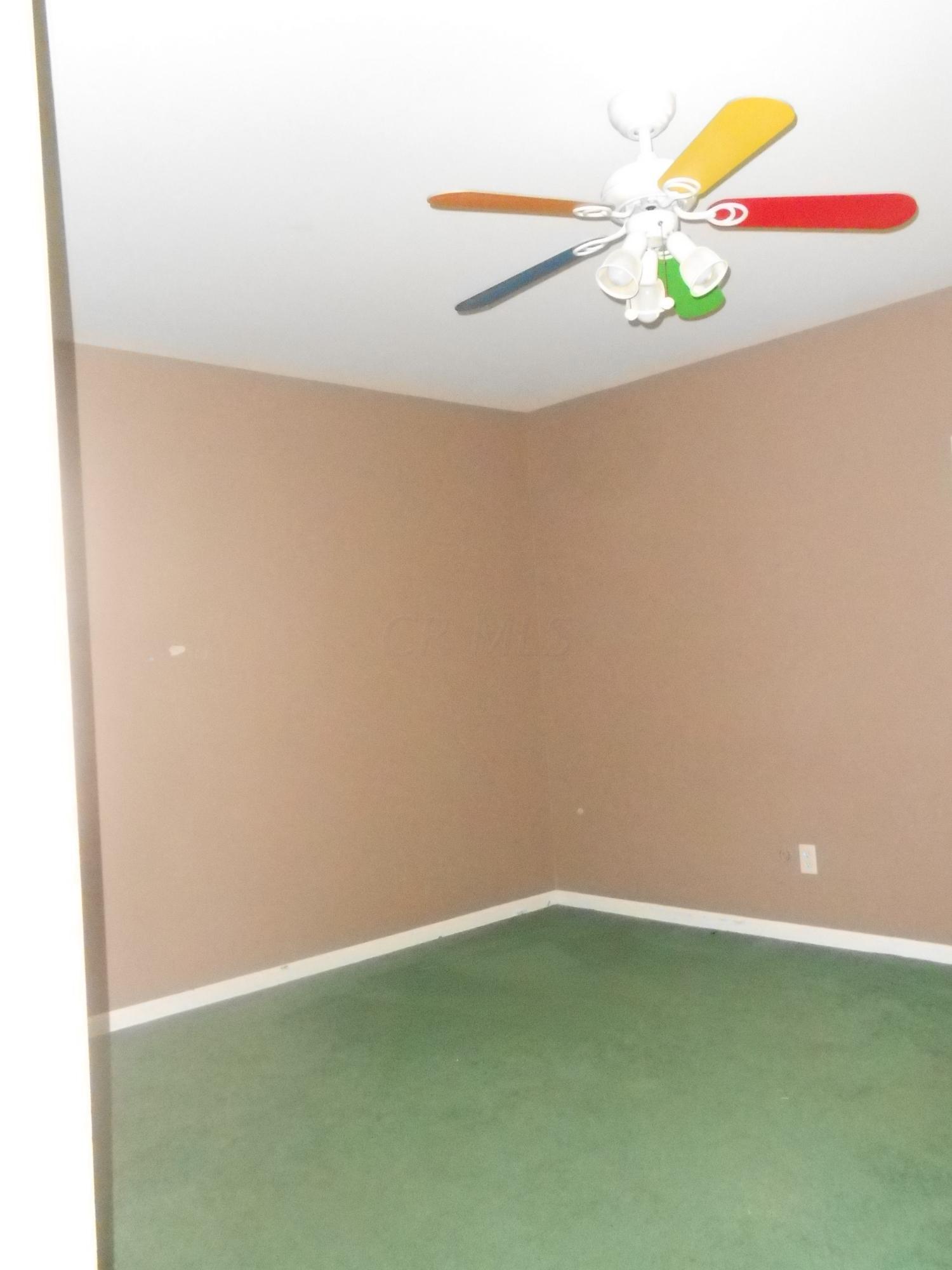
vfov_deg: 60.0
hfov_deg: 46.8
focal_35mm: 30
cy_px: 635
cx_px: 476
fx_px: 1100
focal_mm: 5.3
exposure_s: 1/25
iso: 1600
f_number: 3.8
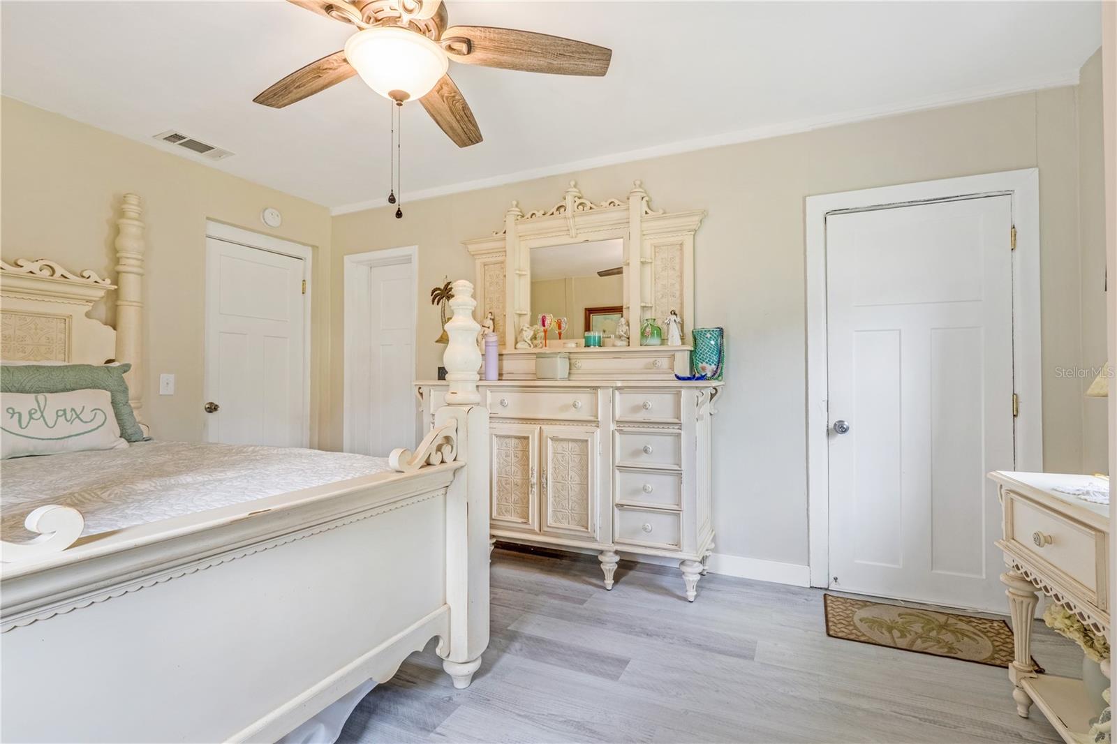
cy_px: 372
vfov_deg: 72.0
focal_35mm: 16
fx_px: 512
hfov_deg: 95.0
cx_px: 558
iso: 250
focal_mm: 11
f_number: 9
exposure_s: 1/125
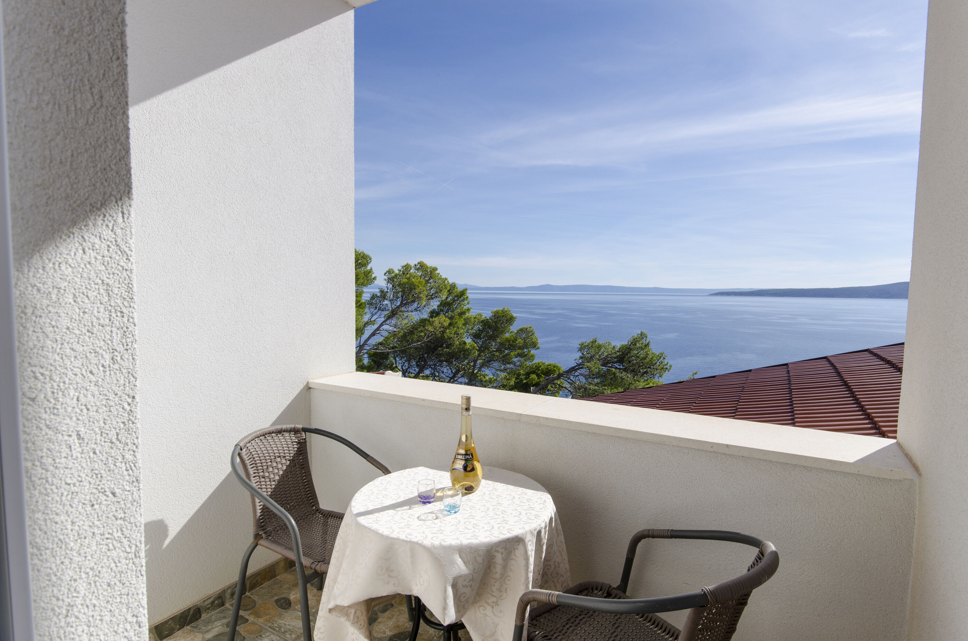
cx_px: 484
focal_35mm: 20
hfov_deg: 85.5
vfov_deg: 63.0
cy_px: 320
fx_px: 523
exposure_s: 1/320
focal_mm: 13
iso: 100
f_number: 9
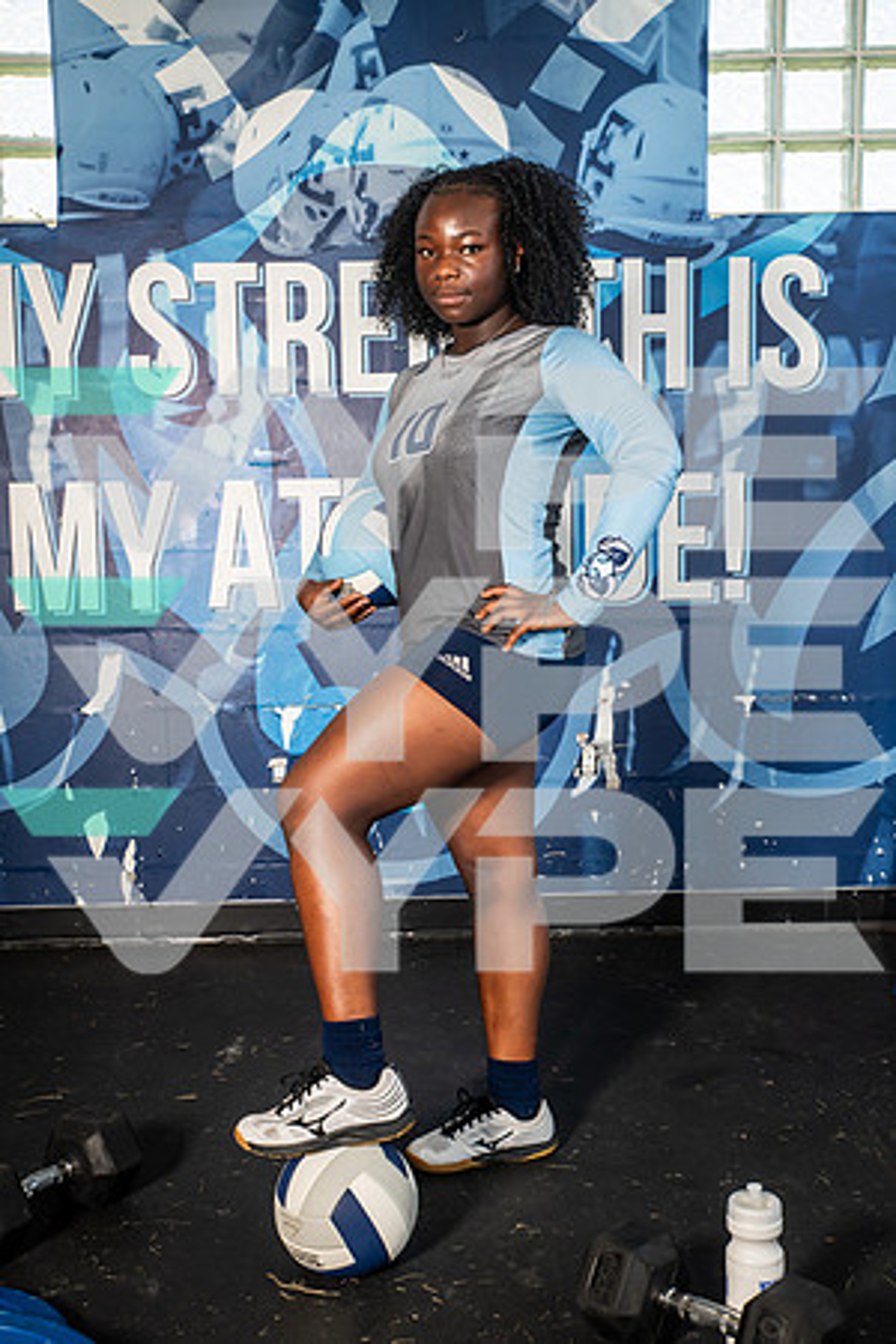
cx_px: 448
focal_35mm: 44
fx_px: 1643
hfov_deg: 30.5
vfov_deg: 44.5
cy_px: 672
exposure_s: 1/250
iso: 250
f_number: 7.1
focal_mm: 44
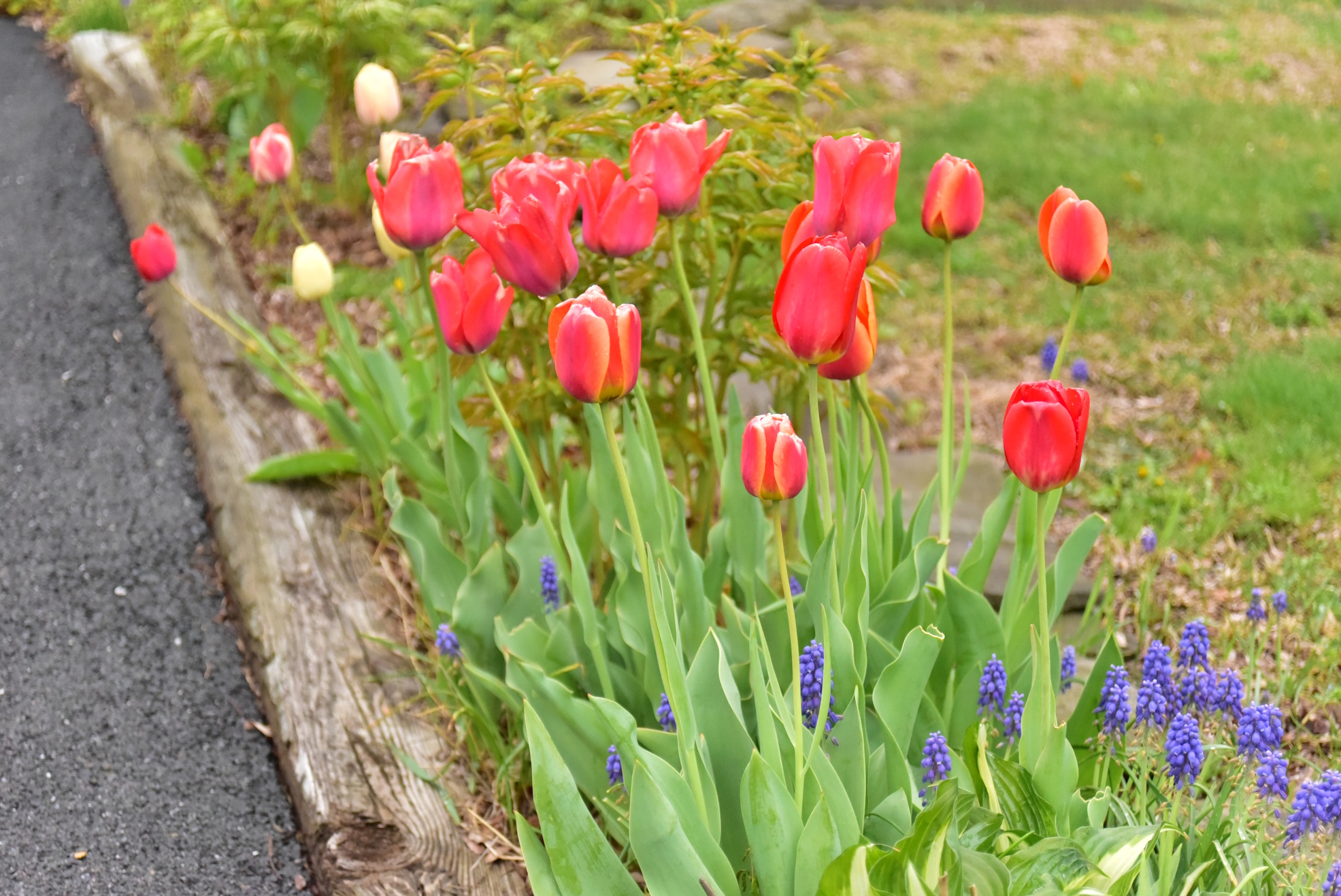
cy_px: 448
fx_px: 2981
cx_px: 670
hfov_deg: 25.4
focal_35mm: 80
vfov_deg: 17.1
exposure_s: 1/4000
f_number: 5.6
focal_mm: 80
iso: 4000
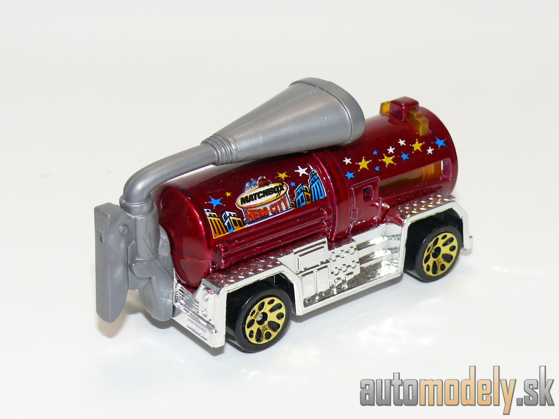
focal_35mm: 95
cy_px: 210
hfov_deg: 20.7
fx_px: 1534
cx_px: 280
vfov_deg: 15.6
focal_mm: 12.9
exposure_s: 1/30
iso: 100
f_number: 4
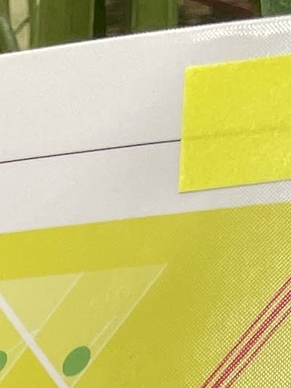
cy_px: 1285
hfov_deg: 7.3
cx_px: 10
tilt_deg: -6.7
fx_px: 2288
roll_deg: -1.7
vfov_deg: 7.9
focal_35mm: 204
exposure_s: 1/118
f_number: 1.6
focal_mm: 4.2
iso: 100
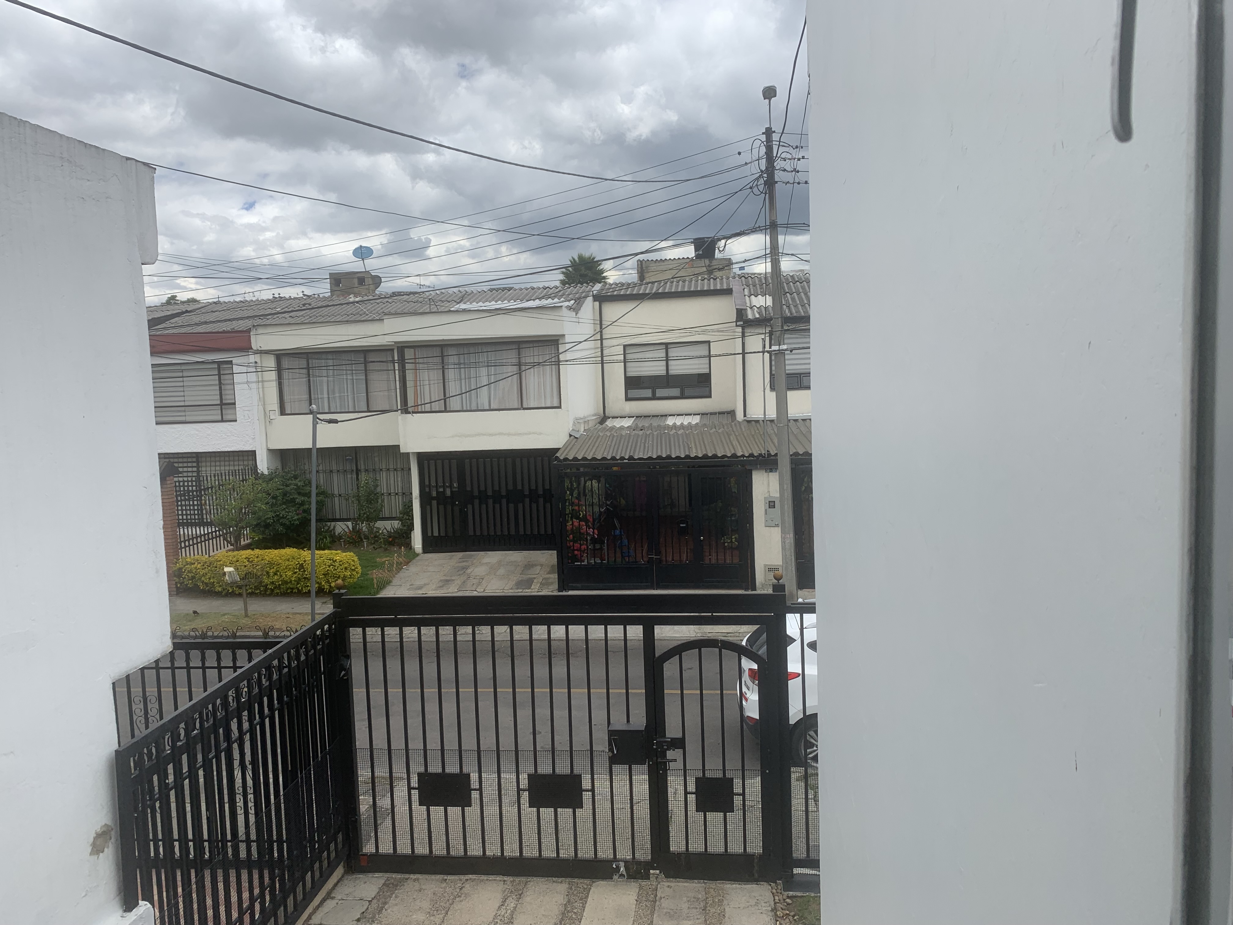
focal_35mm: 26
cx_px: 616
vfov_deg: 53.1
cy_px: 462
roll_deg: +2.9
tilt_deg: -5.5
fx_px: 926
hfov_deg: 67.3
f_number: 1.8
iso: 25
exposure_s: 1/2545
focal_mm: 4.25
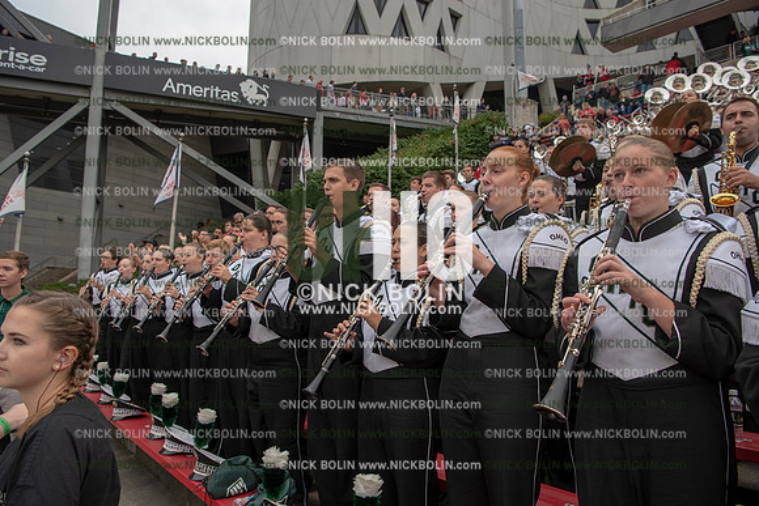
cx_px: 380
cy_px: 253
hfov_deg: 73.7
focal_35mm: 24
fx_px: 506
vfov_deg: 53.2
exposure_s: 1/320
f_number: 5
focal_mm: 24
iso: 250
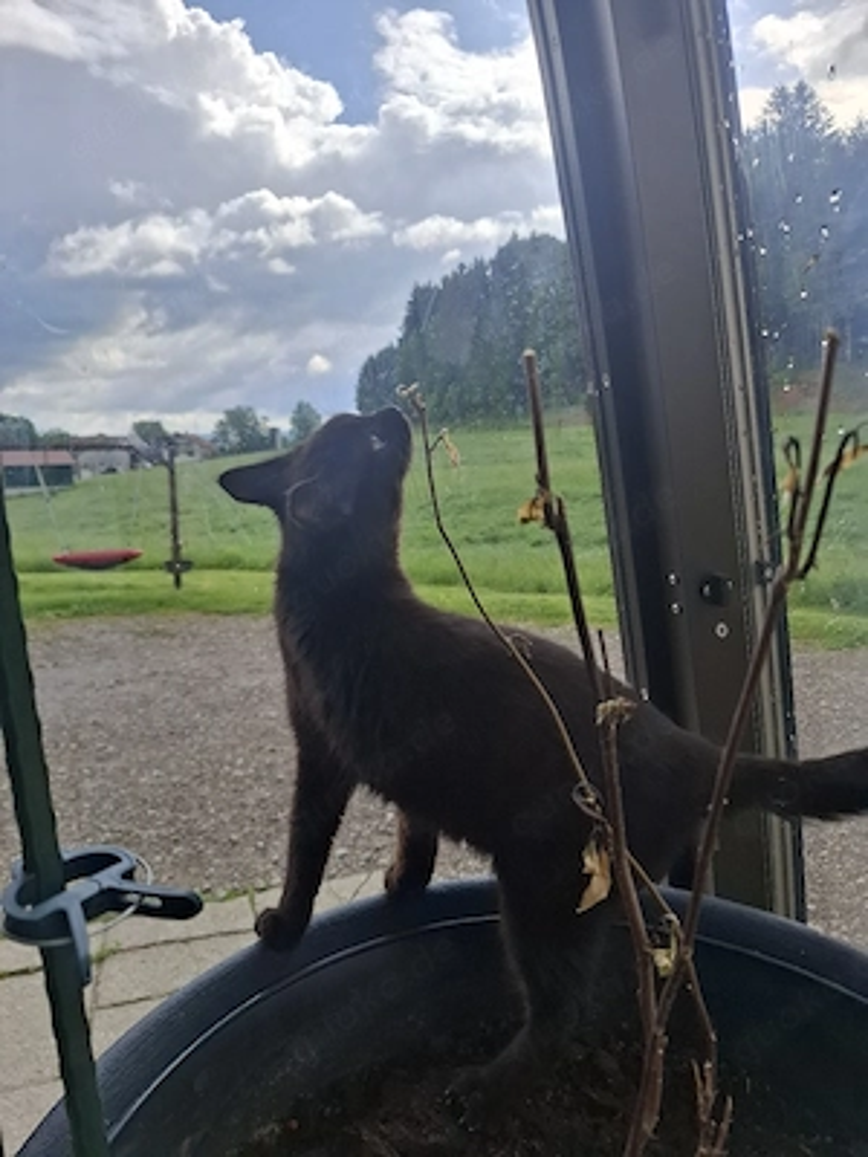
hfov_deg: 58.9
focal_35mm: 23
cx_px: 434
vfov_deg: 73.9
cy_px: 578
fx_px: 769
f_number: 1.8
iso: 50
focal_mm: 5.54
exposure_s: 1/769
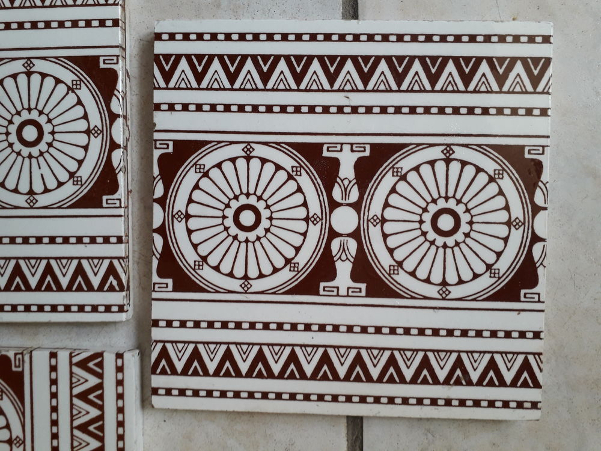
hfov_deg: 65.3
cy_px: 226
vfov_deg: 51.4
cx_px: 300
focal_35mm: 27
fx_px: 469
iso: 80
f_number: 1.9
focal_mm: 3.6
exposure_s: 1/50
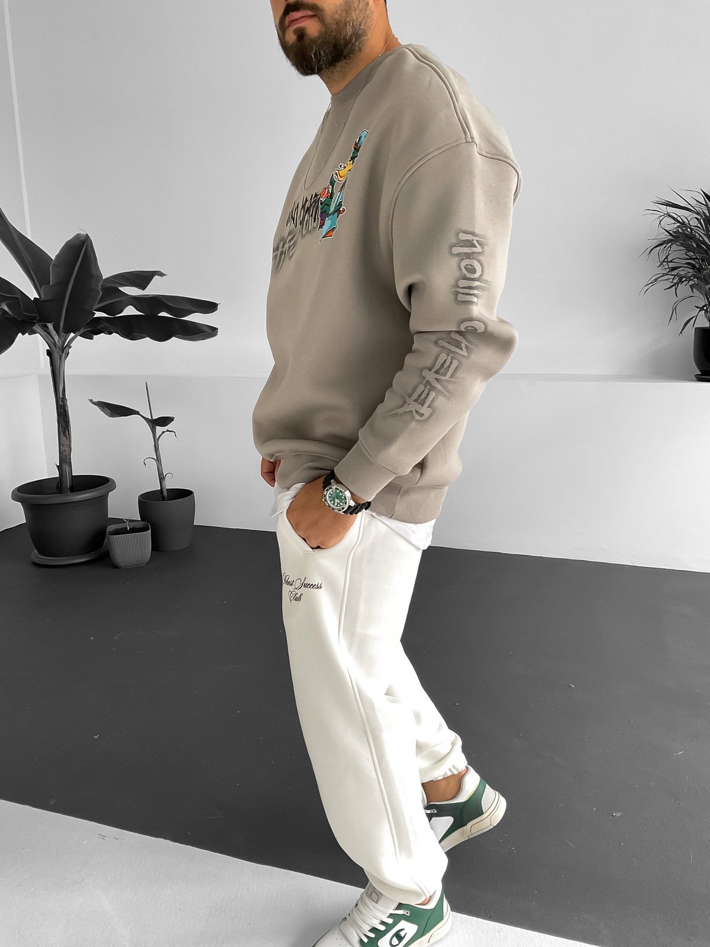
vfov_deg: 61.7
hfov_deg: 48.2
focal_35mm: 29
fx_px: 793
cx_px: 355
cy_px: 474
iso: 64
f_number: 1.8
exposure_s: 1/120
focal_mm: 3
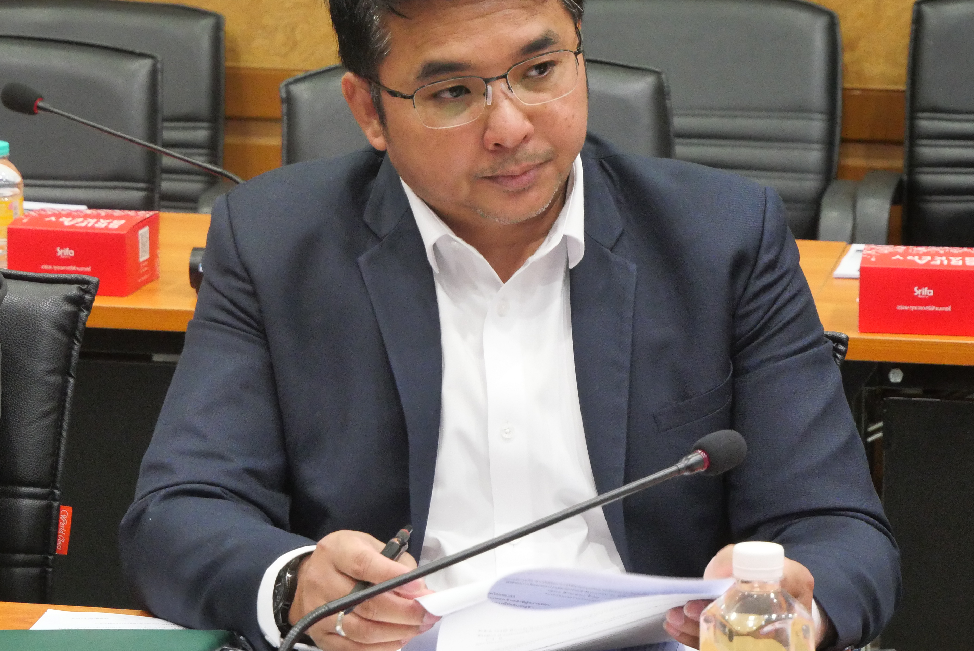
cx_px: 433
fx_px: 4169
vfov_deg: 8.9
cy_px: 278
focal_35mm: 154
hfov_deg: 13.3
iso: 3200
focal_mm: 57
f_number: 5.6
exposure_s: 1/50
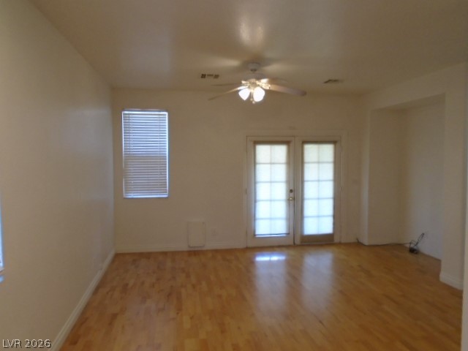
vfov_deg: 53.1
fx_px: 352
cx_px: 234
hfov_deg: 67.3
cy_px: 176
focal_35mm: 26
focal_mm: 4.6
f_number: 3.2
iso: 250
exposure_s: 1/30
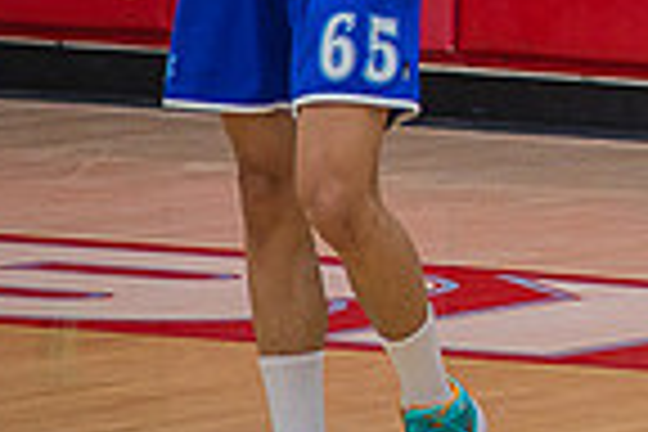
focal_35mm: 885
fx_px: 15929
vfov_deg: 1.6
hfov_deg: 2.3
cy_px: -328
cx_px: 1130
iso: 1000
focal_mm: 220
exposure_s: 1/250
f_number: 5.3
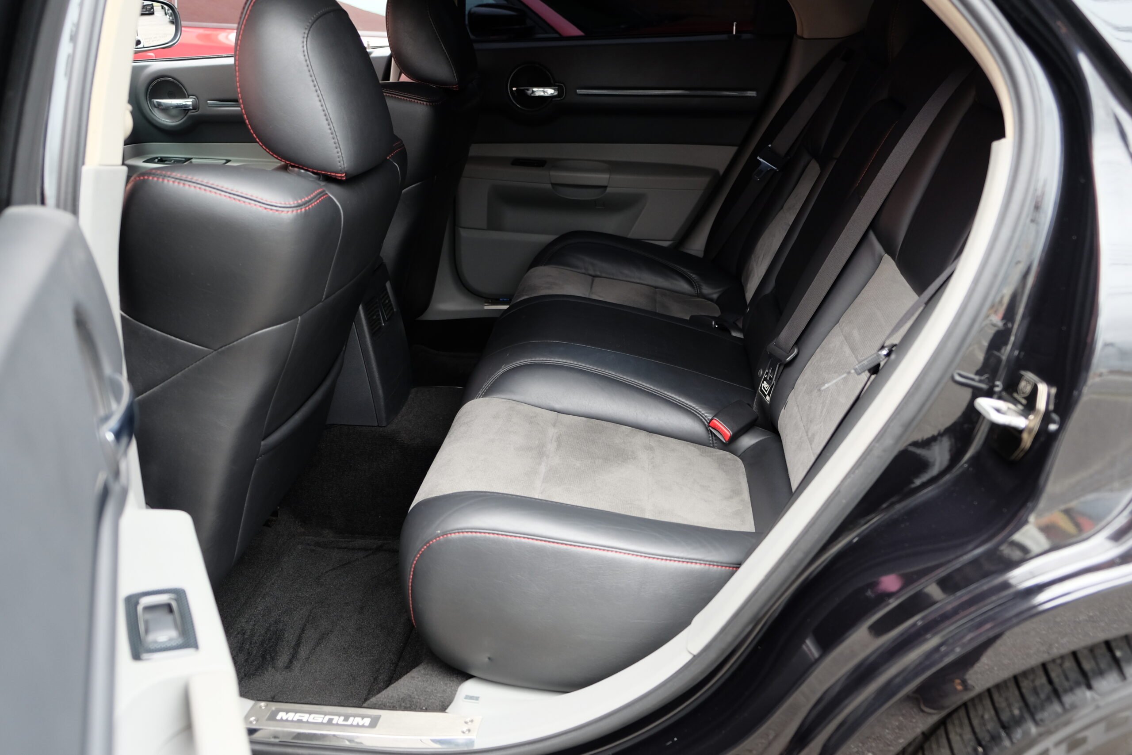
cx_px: 566
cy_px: 378
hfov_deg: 67.4
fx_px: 849
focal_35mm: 27
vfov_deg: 47.9
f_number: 2.8
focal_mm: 18
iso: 400
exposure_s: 1/140
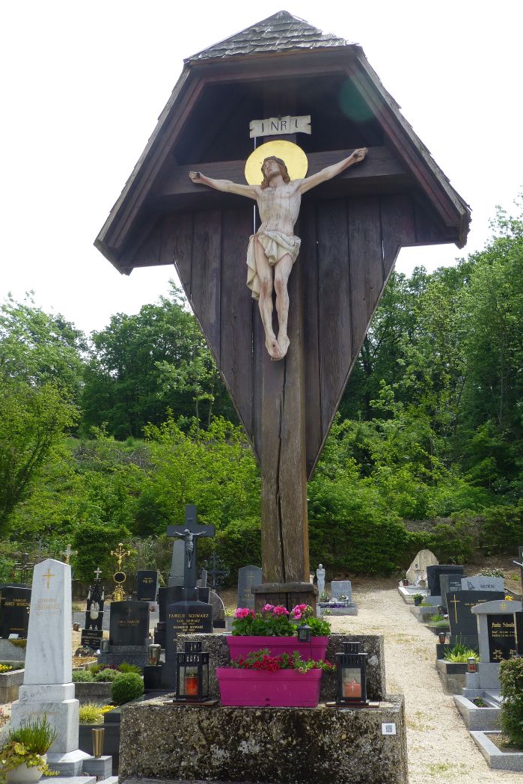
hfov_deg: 36.9
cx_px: 270
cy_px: 392
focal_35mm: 36
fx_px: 784
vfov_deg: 53.1
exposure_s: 1/640
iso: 100
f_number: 3.7
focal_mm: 6.1
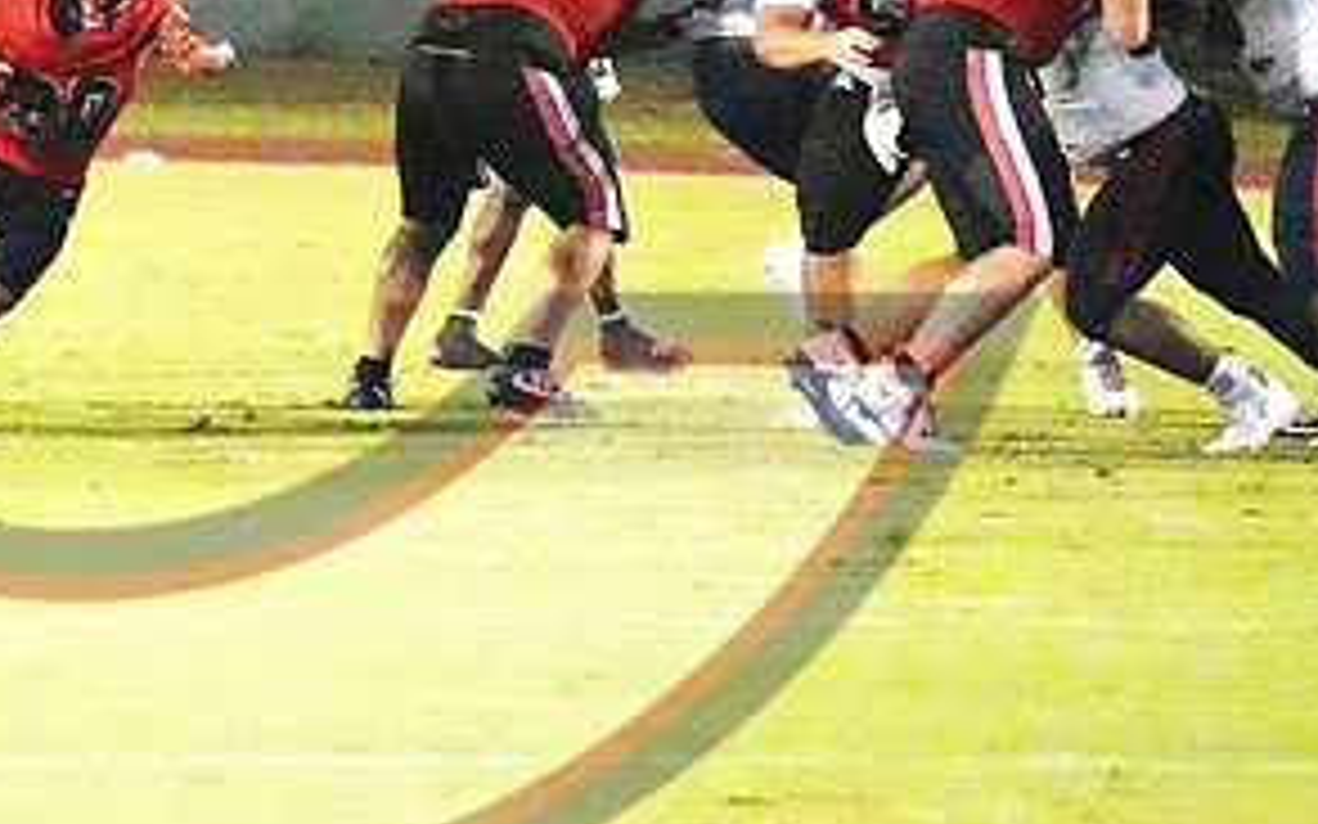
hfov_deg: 4.2
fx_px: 17777
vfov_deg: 2.7
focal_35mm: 495
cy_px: 110
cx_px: 54
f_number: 5.6
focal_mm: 245
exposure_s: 1/1250
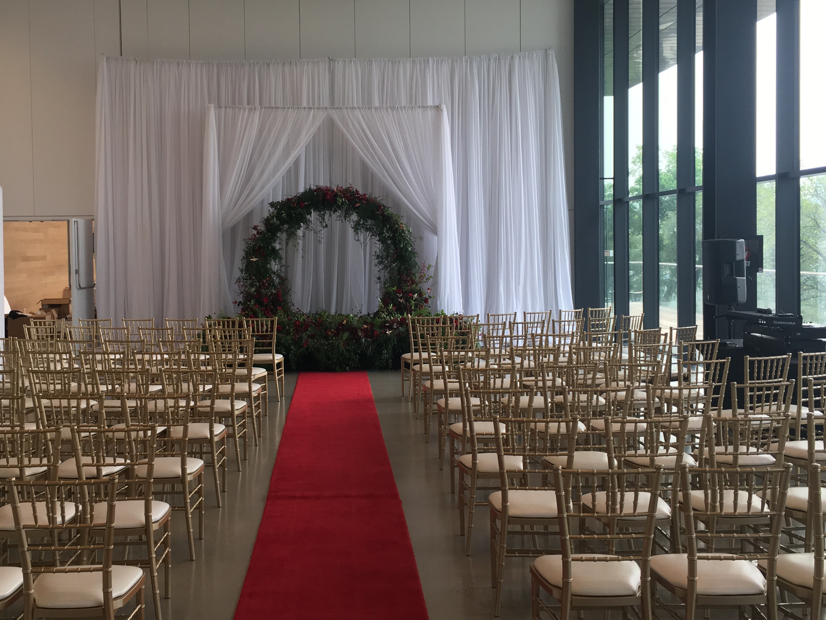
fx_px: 978
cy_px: 272
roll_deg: +0.0
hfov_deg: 45.6
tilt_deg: -3.3
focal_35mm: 41
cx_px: 348
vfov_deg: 35.1
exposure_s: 1/60
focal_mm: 4.15
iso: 32
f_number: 2.2
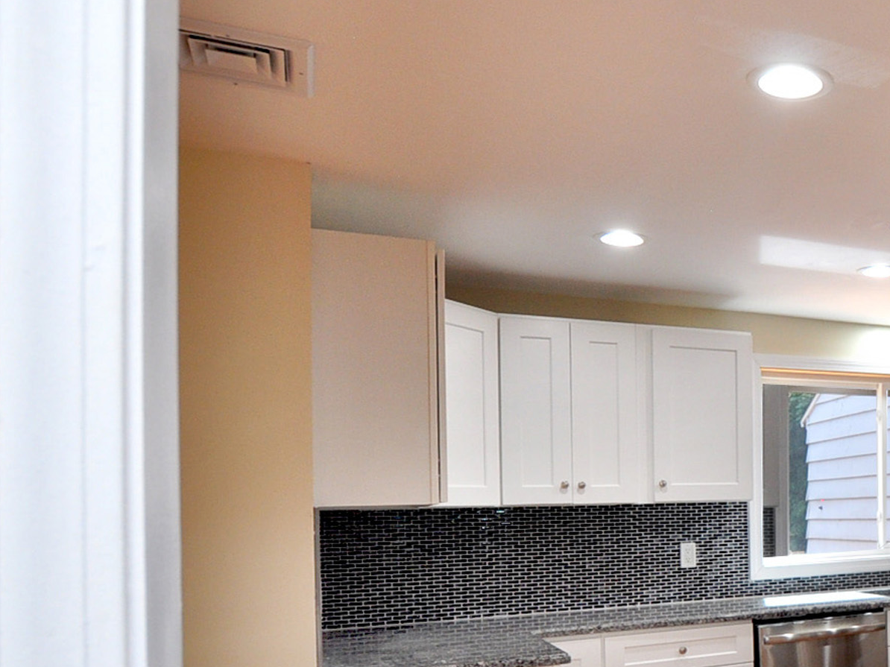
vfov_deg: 39.5
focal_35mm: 35
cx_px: 958
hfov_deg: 42.5
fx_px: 900
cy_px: 510
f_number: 5.6
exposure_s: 1/50
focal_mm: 10
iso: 400
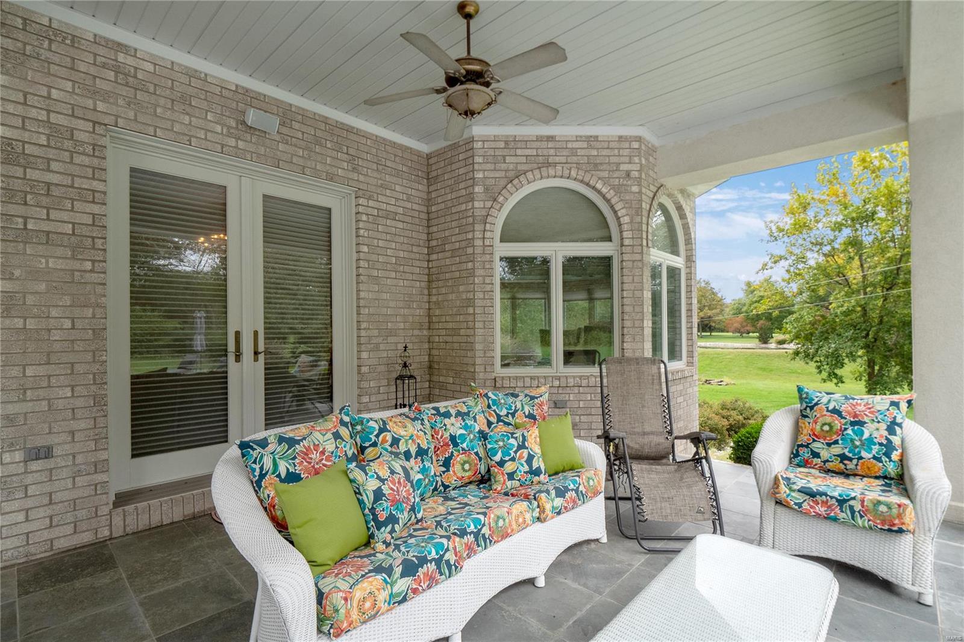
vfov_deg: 73.7
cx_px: 482
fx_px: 428
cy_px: 321
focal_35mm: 16
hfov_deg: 96.7
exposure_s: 1/80
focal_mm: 8
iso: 400
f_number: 8
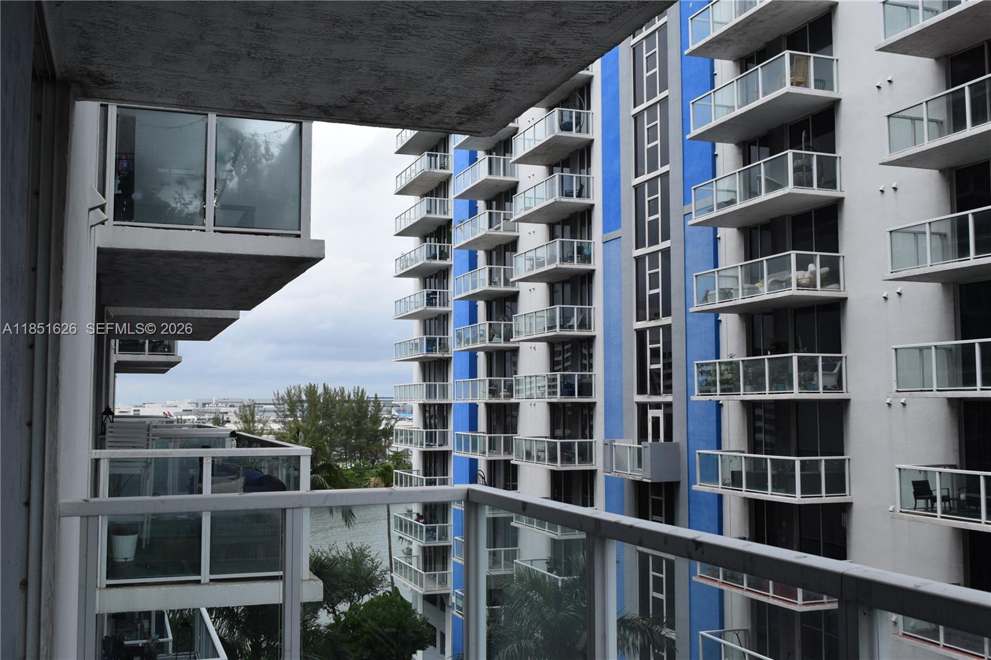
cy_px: 330
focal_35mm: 38
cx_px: 496
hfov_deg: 51.3
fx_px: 1032
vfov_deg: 35.5
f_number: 10
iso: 200
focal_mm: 25
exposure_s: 1/400
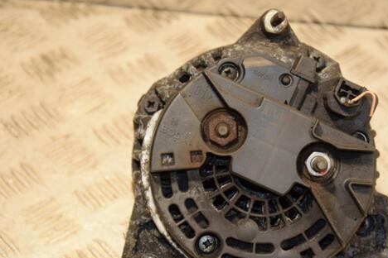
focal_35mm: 127
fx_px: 1369
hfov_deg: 16.1
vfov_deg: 10.8
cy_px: 158
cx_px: 235
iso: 800
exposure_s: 1/100
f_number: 5.3
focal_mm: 66
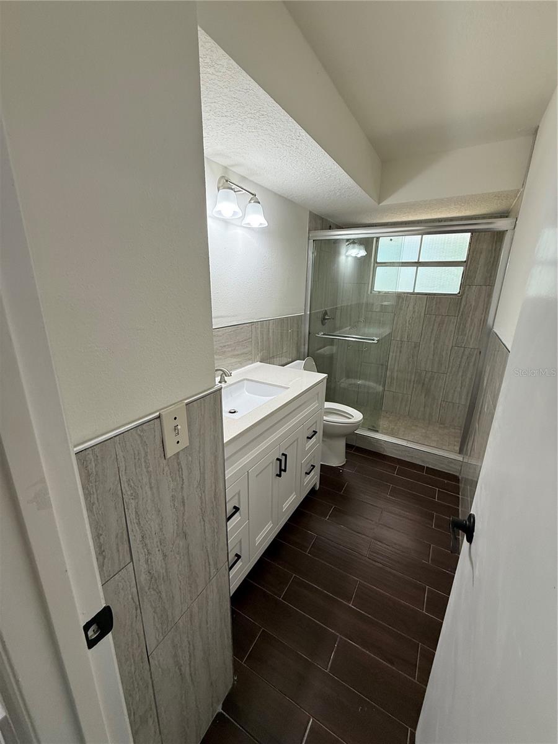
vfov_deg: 102.1
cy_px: 372
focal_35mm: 14
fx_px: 301
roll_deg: -1.1
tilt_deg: -16.1
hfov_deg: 85.7
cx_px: 279
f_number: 2.2
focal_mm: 2.22
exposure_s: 1/120
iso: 125
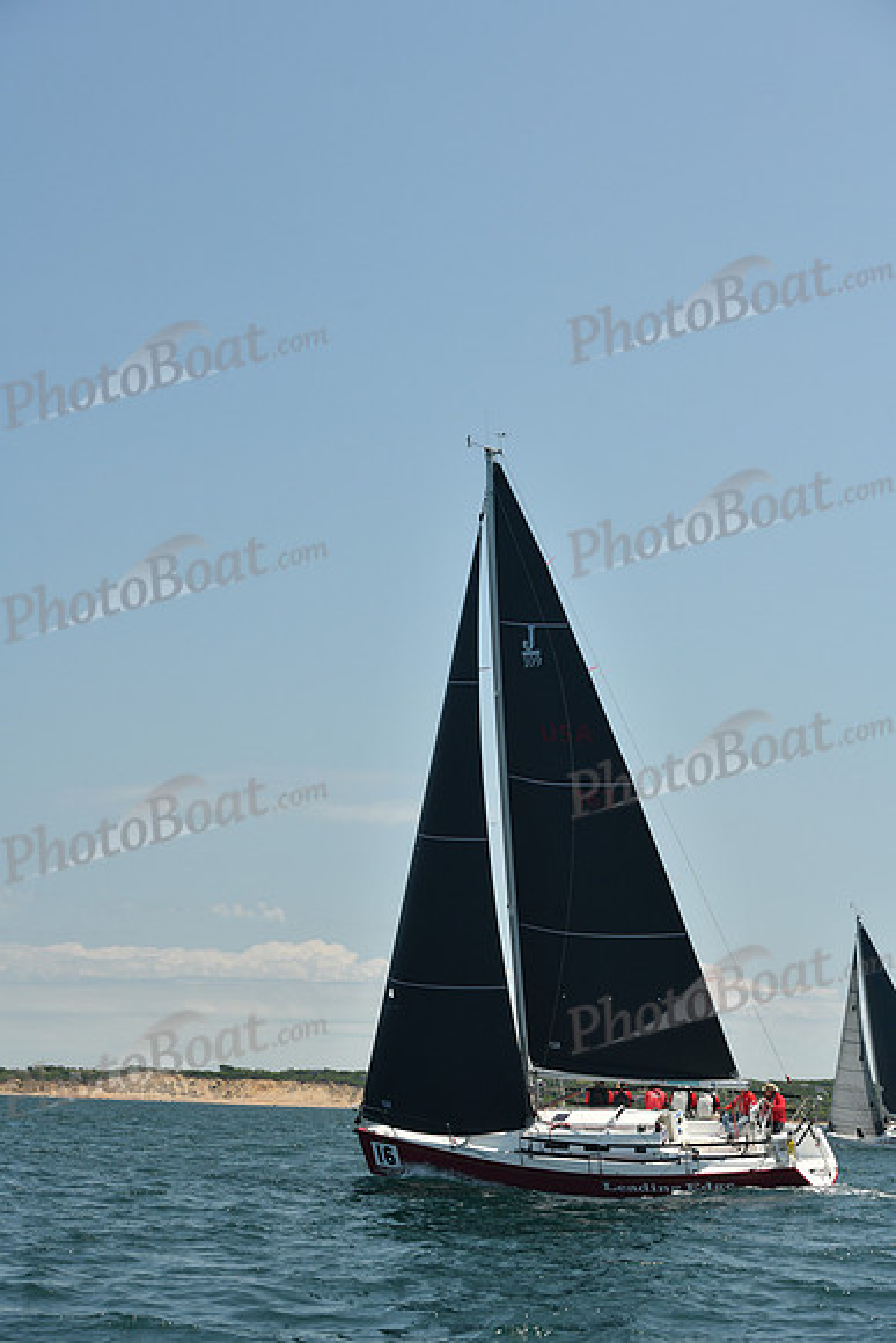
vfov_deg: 28.8
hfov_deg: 19.5
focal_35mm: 70
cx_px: 448
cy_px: 672
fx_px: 2612
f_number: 7.1
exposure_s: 1/640
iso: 320
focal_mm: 70
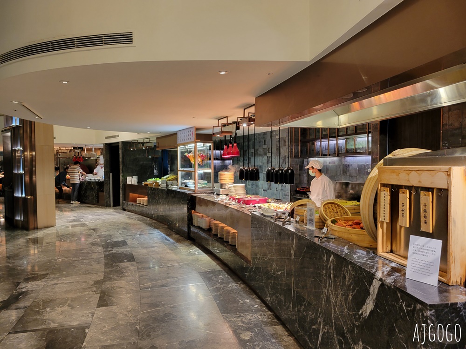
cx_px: 233
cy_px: 174
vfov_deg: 53.1
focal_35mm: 26
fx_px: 350
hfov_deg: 67.3
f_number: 1.8
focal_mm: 5.4
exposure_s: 1/40
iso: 250
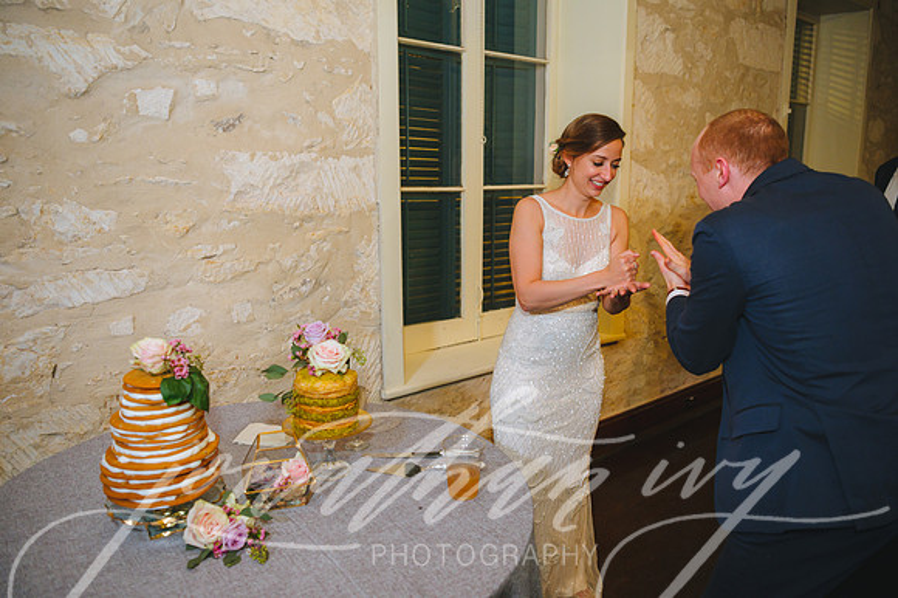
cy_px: 299
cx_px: 449
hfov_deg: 67.4
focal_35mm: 27
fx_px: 673
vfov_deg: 47.9
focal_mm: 27
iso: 2000
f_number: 2.8
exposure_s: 1/80
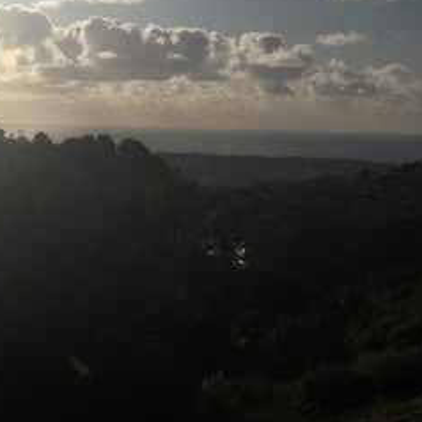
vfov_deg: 24.9
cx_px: -82
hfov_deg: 23.0
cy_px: 158
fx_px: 952
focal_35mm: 69
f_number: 2.2
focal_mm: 4.15
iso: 40
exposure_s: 1/40000
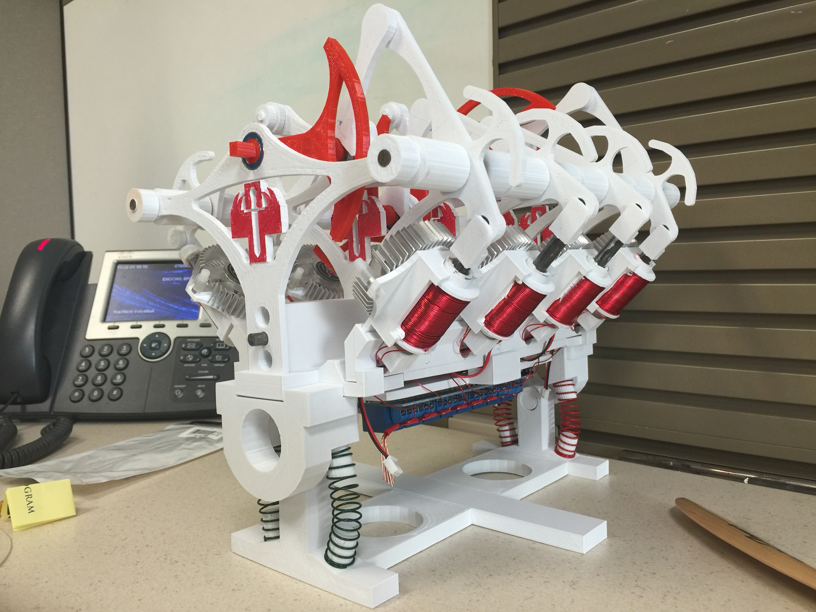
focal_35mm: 29
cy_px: 306
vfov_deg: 48.2
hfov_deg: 61.7
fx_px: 684
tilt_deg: -2.8
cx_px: 408
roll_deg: +1.2
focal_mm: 4.15
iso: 40
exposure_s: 1/15
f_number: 2.2
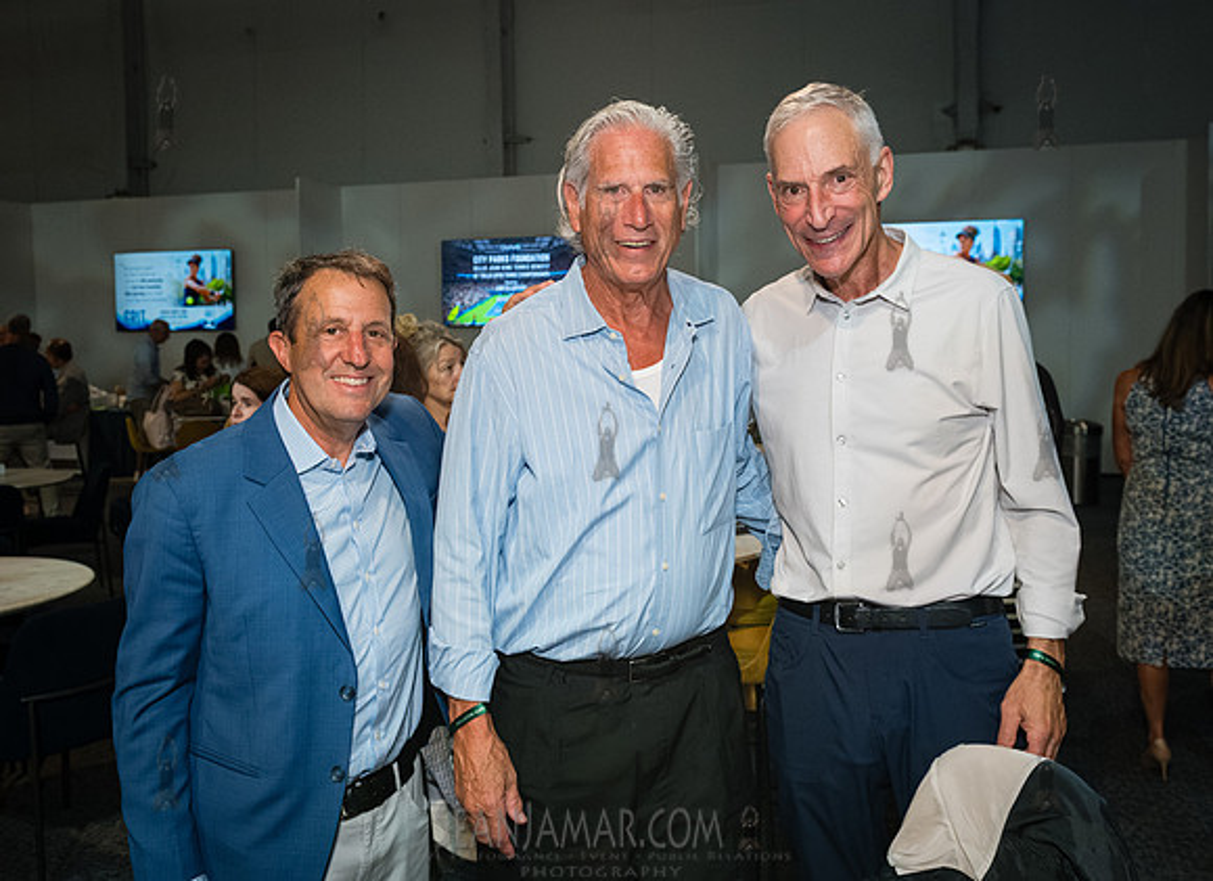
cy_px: 393
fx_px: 1178
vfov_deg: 40.9
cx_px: 623
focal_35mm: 34
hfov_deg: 54.5
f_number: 5.6
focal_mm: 28
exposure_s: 1/400
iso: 4000
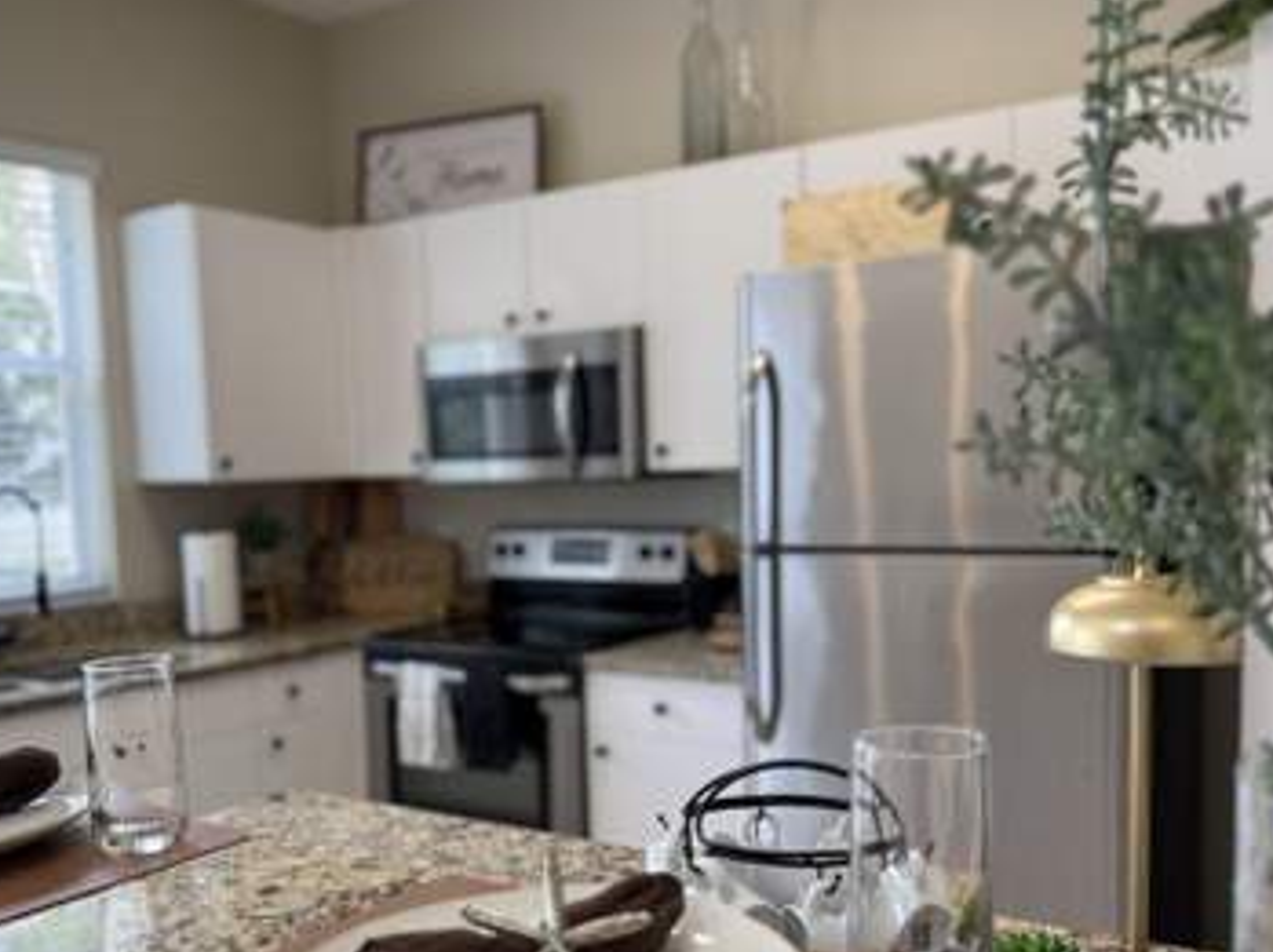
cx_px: 584
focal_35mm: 33
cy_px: 567
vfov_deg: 42.7
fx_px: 1212
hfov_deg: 55.3
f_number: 1.78
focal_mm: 6.76
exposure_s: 1/152
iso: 100
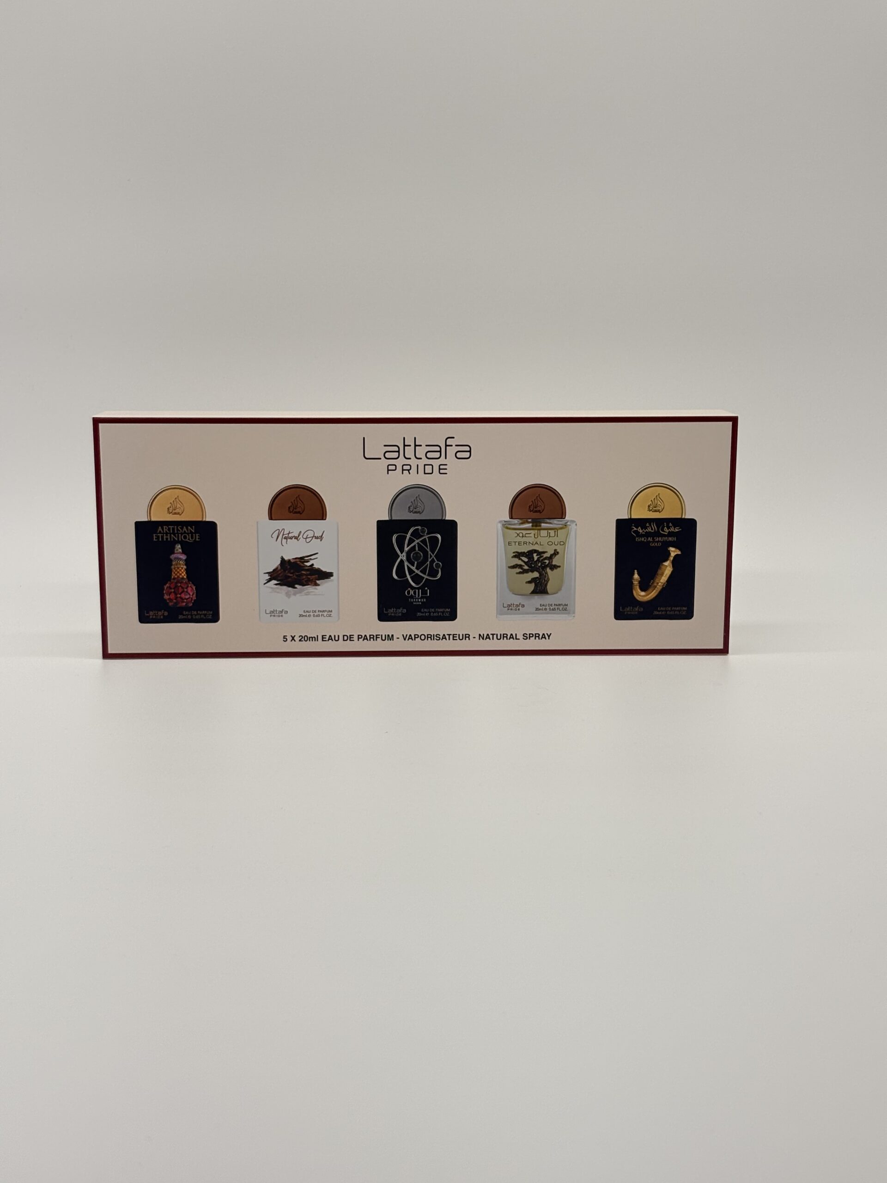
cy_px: 592
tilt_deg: -10.0
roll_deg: +0.6
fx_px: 1777
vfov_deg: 36.8
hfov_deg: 28.0
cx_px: 444
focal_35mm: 52
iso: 32
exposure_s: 1/680
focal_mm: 5.96
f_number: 1.6
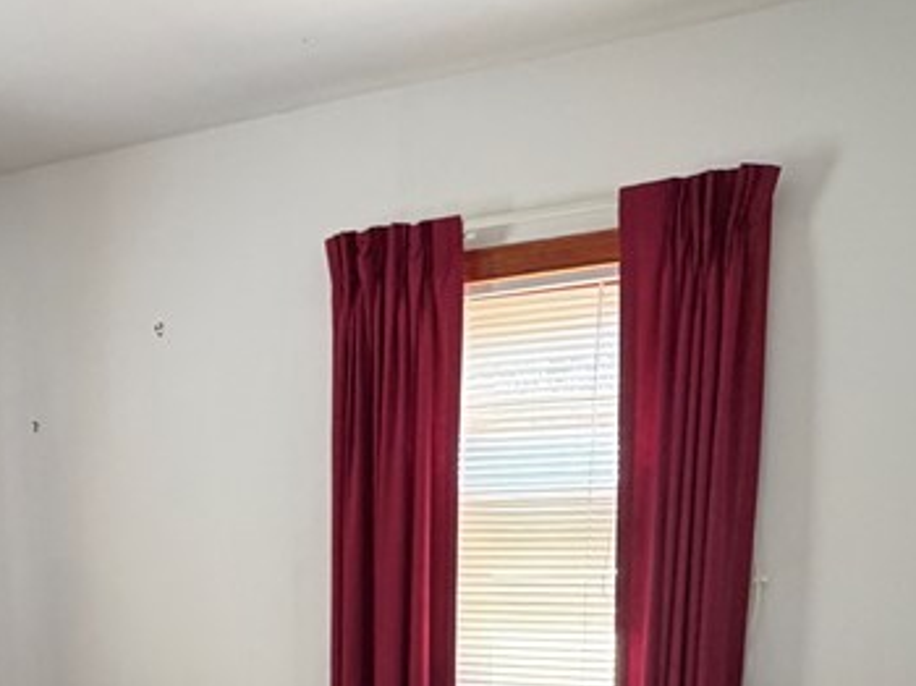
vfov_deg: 30.2
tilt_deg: -12.2
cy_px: 812
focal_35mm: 41
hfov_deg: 45.5
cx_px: 361
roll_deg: -0.3
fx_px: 1084
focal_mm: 2.22
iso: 320
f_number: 2.2
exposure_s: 1/66
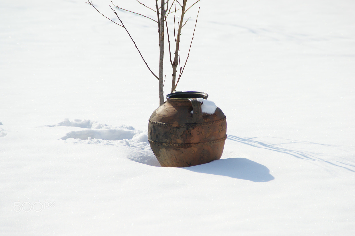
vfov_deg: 4.6
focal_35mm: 300
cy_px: 118
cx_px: 178
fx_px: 2957
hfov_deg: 6.9
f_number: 6.3
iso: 100
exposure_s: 1/400
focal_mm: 200
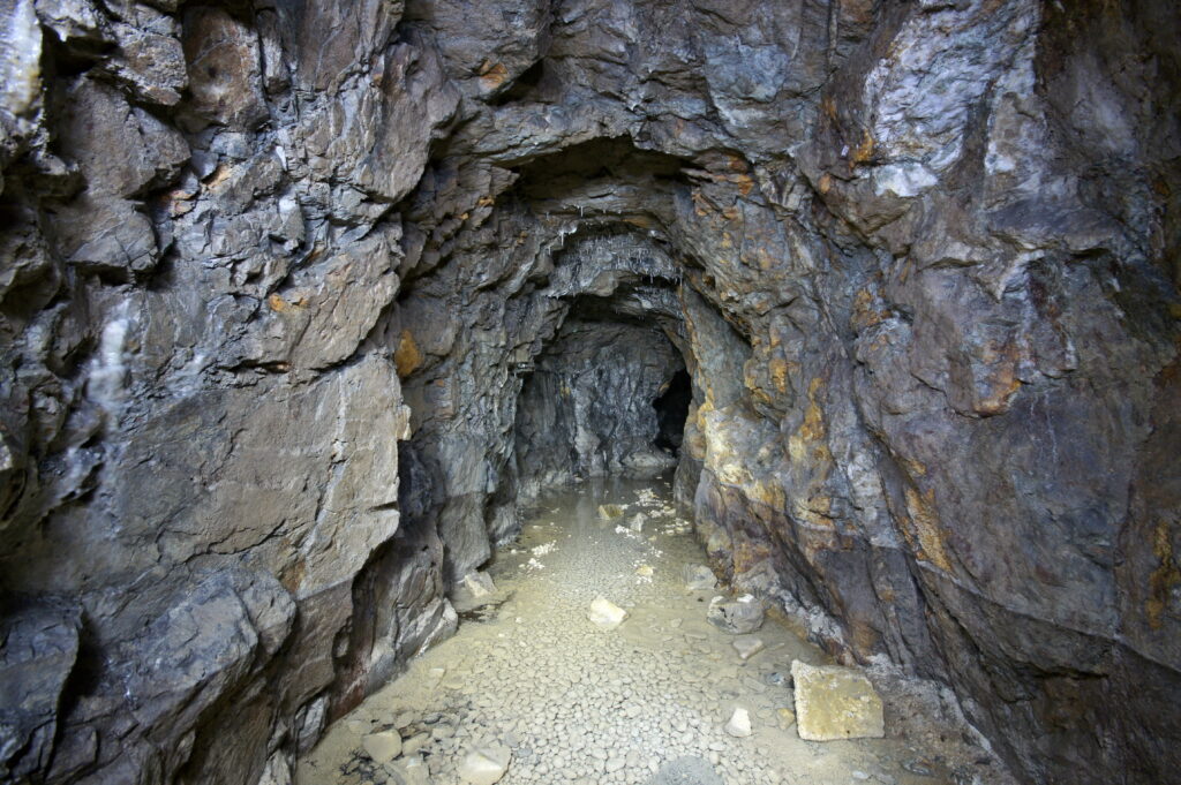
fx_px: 492
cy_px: 392
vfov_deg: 77.2
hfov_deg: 100.4
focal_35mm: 15
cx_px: 590
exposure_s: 8
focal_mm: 10
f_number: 8
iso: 200
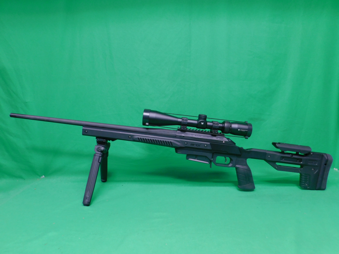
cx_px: 170
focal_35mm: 23
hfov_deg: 73.9
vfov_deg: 58.9
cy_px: 127
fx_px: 225
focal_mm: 4
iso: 140
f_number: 3
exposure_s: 1/30
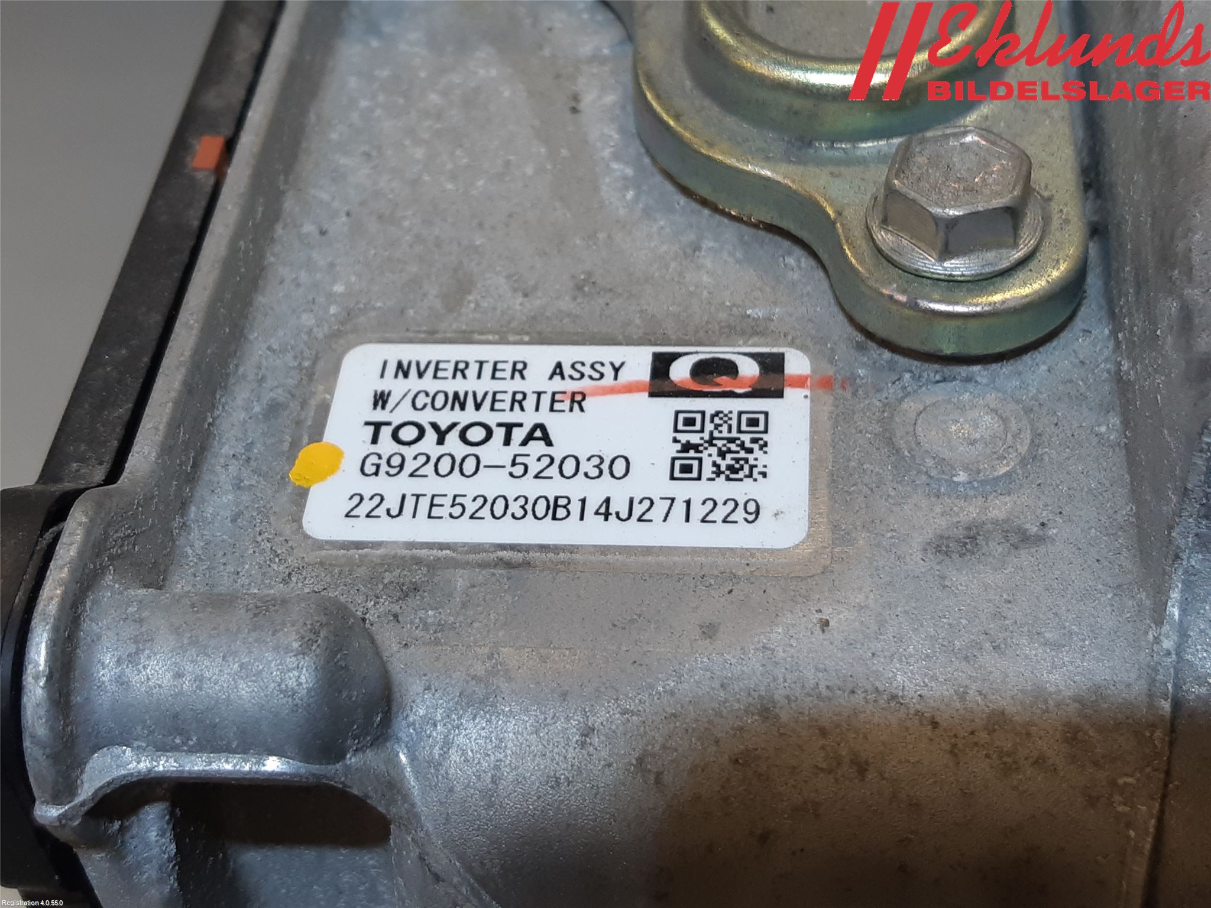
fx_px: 910
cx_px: 606
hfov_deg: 67.3
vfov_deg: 53.1
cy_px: 454
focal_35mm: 26
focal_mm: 3.93
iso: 50
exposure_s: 1/100
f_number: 1.7
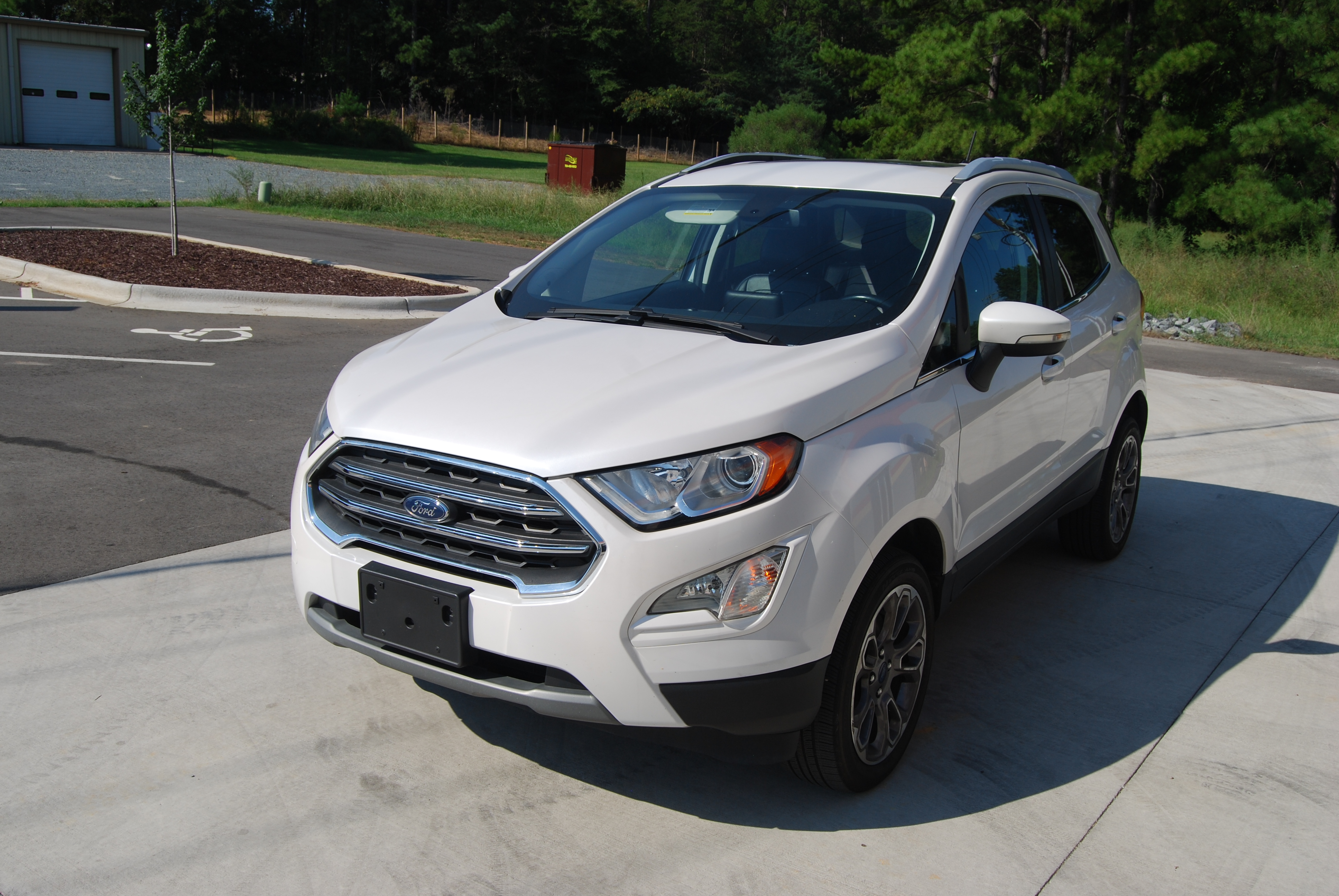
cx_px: 670
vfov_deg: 40.1
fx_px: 1229
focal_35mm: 33
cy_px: 448
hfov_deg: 57.2
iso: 100
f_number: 8
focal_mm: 22
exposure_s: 1/250
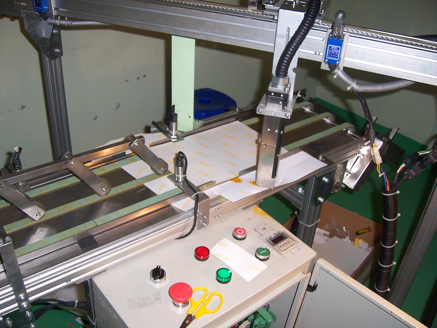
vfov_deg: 39.7
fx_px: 454
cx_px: 218
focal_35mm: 36
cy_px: 164
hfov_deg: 51.4
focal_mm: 6
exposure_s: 1/60
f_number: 3
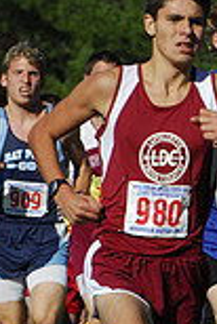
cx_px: 560
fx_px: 8678
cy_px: 271
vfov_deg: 2.1
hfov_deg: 1.4
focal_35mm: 962
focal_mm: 170
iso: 400
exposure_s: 1/1600
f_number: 7.1
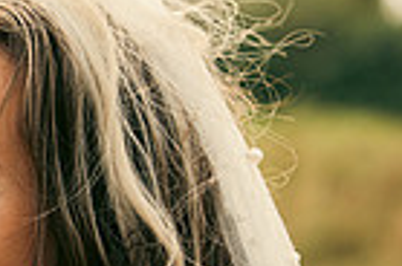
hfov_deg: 6.9
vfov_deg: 4.6
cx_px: -298
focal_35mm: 293
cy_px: 380
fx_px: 3264
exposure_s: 1/500
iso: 125
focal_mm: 70
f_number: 3.5
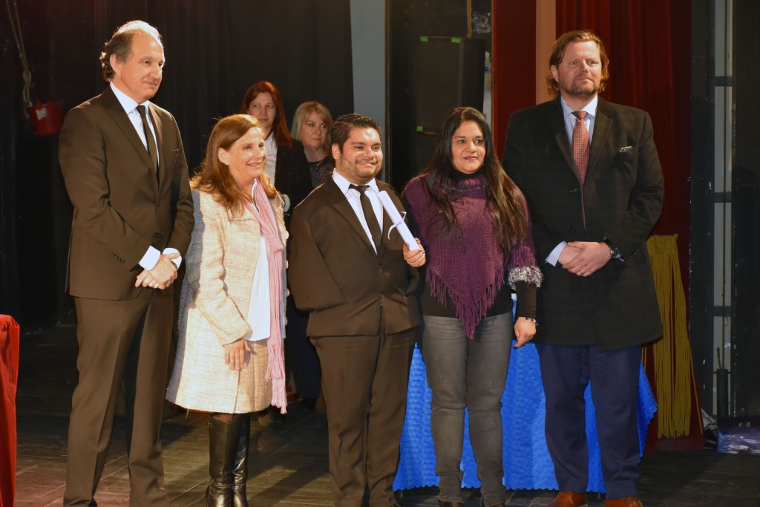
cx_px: 380
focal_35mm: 90
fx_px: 1900
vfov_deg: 15.2
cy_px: 254
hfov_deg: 22.6
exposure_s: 1/60
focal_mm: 60
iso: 800
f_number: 5
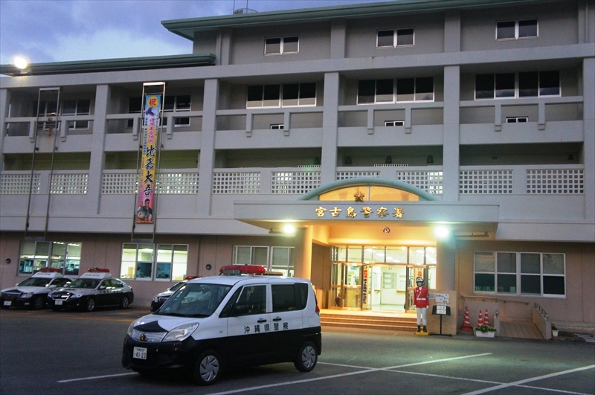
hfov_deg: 51.3
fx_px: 619
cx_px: 298
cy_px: 198
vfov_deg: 35.4
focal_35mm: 38
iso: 1600
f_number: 4
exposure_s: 1/60
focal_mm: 25
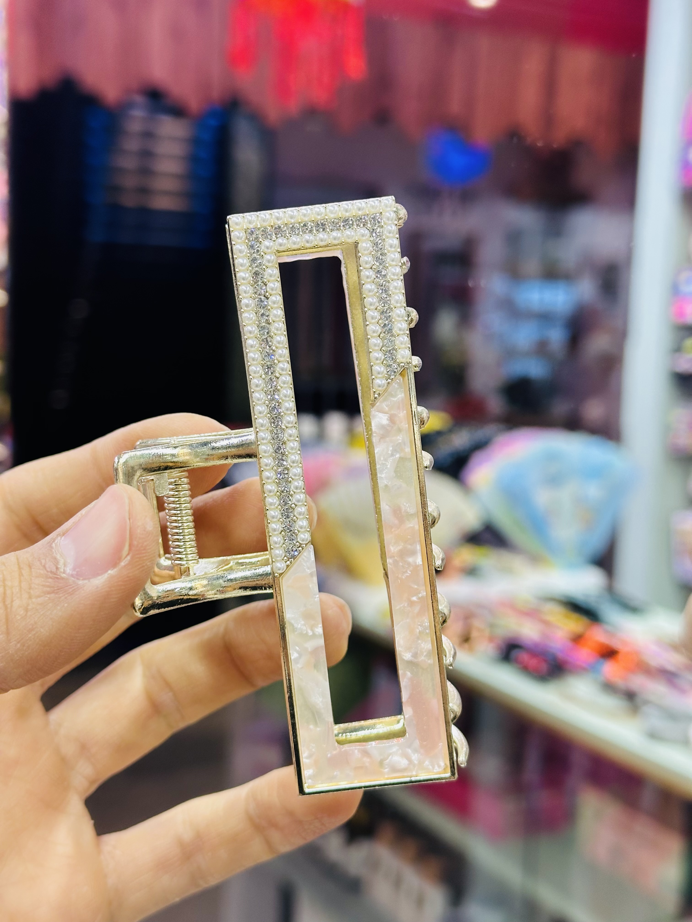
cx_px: 346
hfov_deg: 30.3
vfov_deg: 39.7
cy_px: 461
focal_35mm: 48
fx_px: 1279
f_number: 1.78
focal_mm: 6.86
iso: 125
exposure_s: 1/100
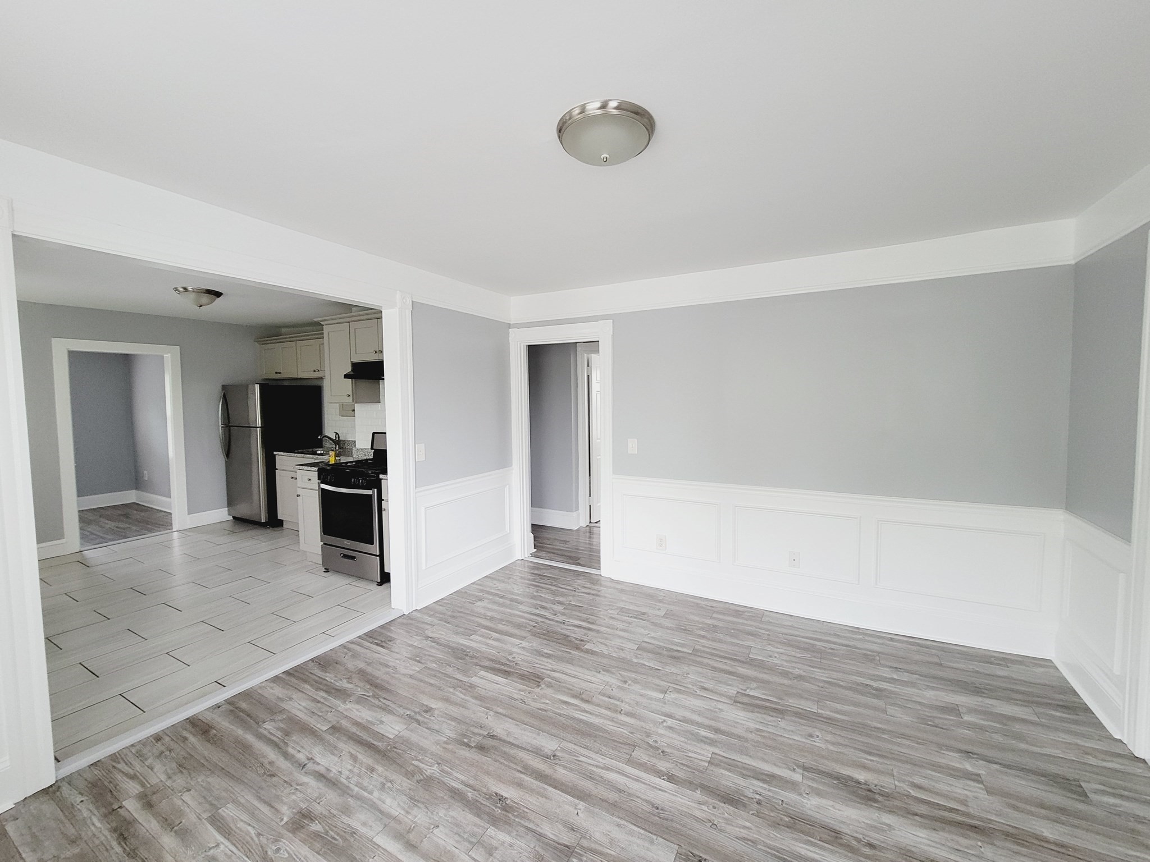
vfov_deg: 89.9
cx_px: 575
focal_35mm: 13
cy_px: 431
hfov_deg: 106.2
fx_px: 432
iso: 400
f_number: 2.2
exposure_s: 1/60
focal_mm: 2.2
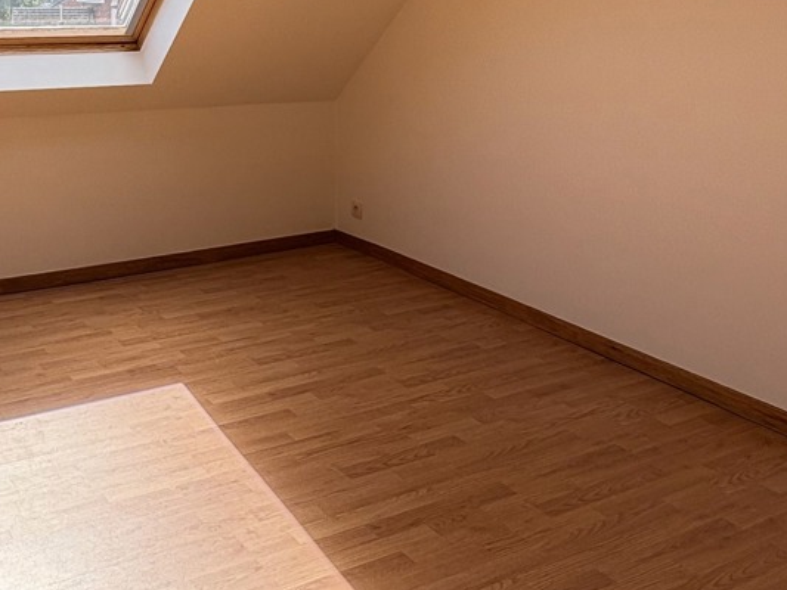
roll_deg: +0.3
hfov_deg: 43.2
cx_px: 189
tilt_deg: -0.4
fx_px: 955
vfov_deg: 31.7
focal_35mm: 42
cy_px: -4
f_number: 2.2
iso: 40
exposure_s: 1/288
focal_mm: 2.22
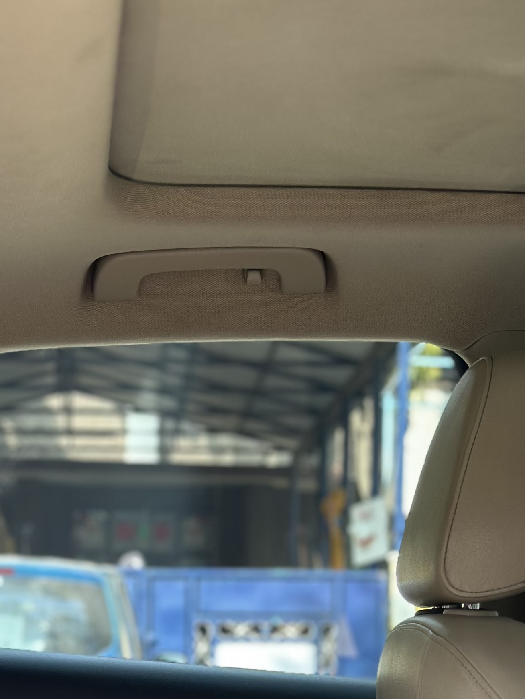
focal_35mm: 111
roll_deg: -2.1
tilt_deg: -2.0
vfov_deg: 17.2
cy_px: 753
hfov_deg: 13.3
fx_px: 2245
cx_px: 193
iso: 80
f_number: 1.78
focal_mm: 6.86
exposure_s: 1/464
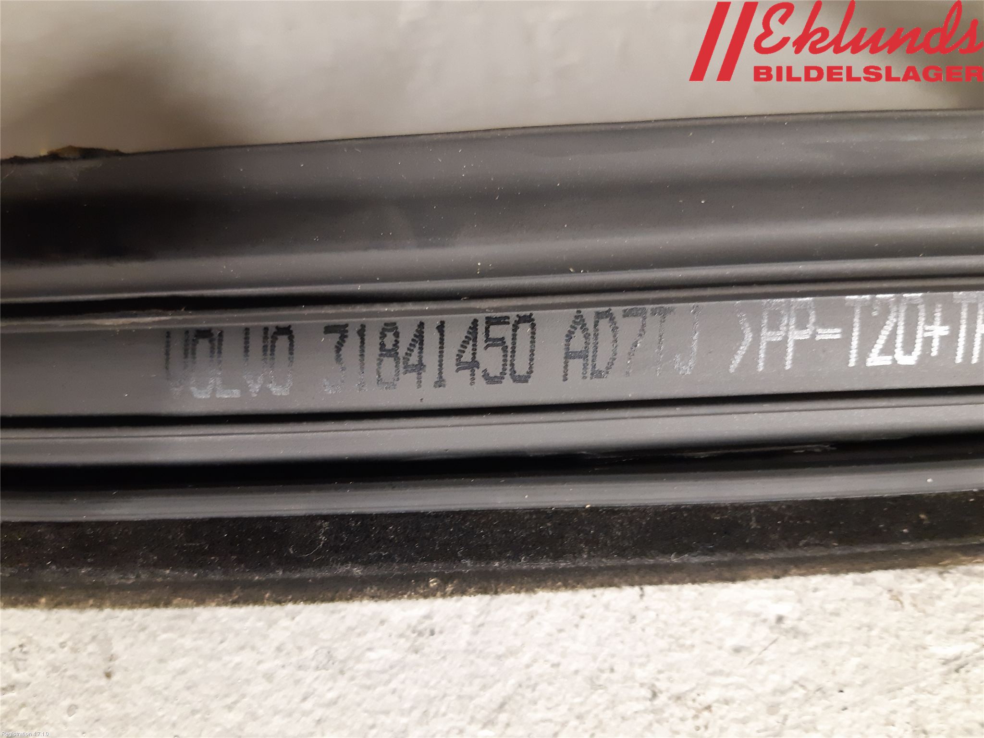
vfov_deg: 53.1
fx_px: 739
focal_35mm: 26
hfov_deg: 67.3
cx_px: 492
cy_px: 369
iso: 320
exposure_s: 1/25
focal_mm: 3.93
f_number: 1.7
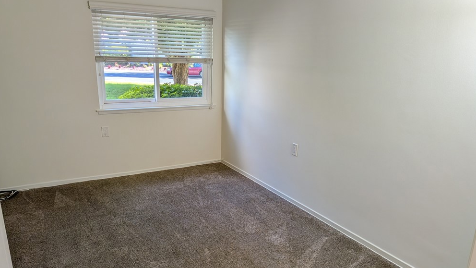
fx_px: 341
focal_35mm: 27
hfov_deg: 69.9
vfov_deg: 42.8
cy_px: 150
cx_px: 236
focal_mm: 4.53
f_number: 1.7
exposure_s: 1/120
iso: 55
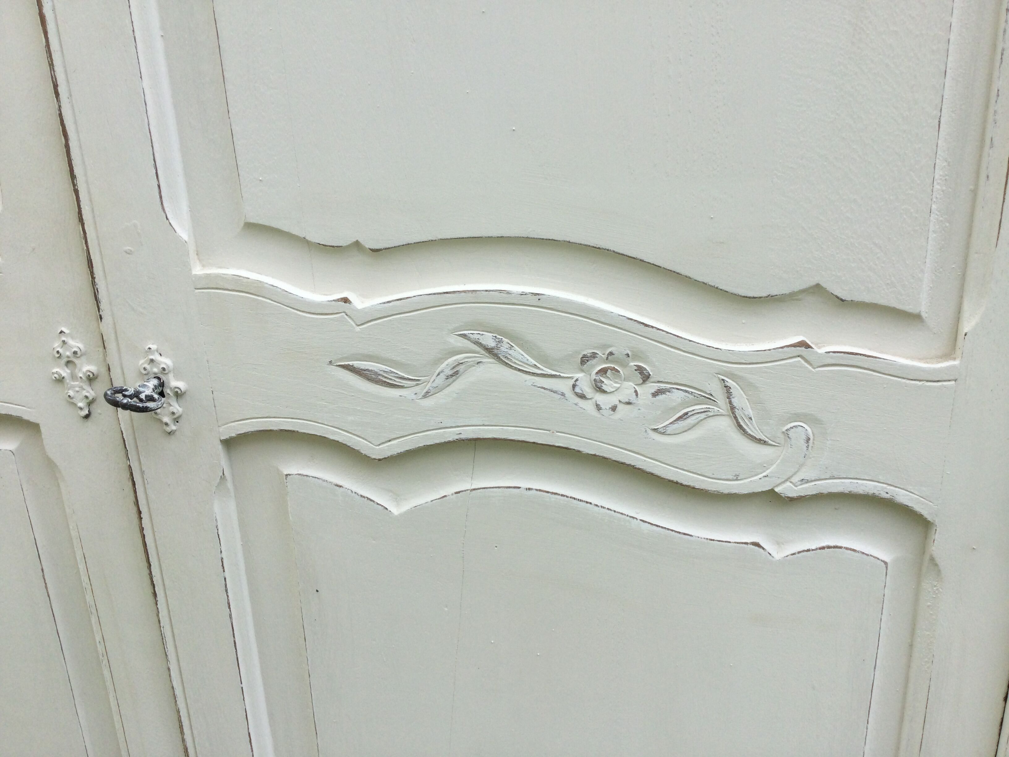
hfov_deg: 58.4
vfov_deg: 45.4
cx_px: 504
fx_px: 904
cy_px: 378
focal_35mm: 31
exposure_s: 1/316
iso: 25
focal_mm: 3.3
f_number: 2.4
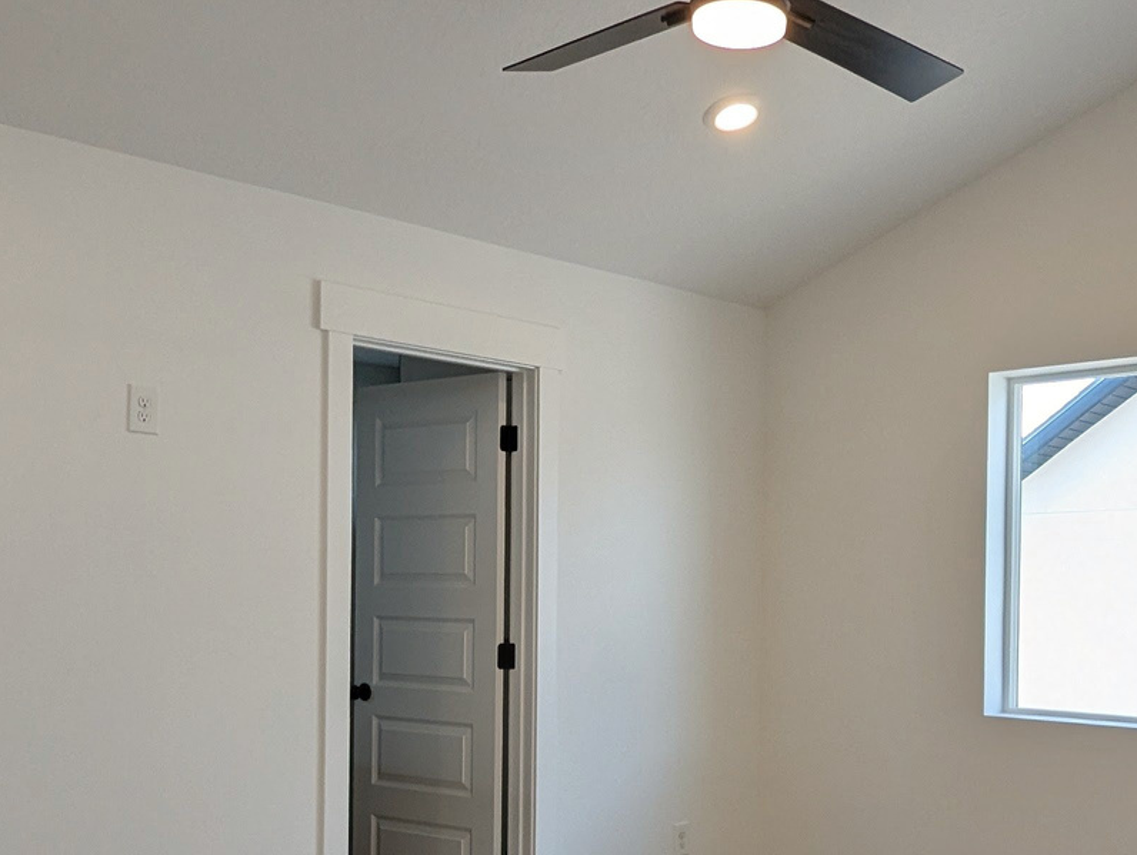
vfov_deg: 34.7
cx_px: 677
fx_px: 1348
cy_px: 604
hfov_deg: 45.5
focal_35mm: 41
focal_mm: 2.35
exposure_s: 1/120
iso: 41
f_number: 2.2
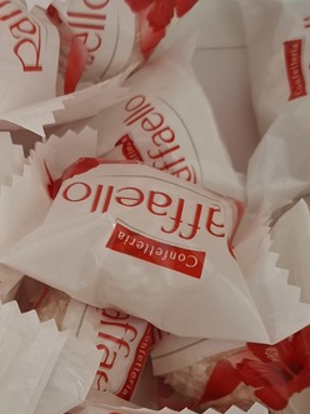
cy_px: 255
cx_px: 24
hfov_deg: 22.3
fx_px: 765
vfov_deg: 30.2
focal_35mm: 64
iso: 400
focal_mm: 5.54
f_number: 1.8
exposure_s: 1/25
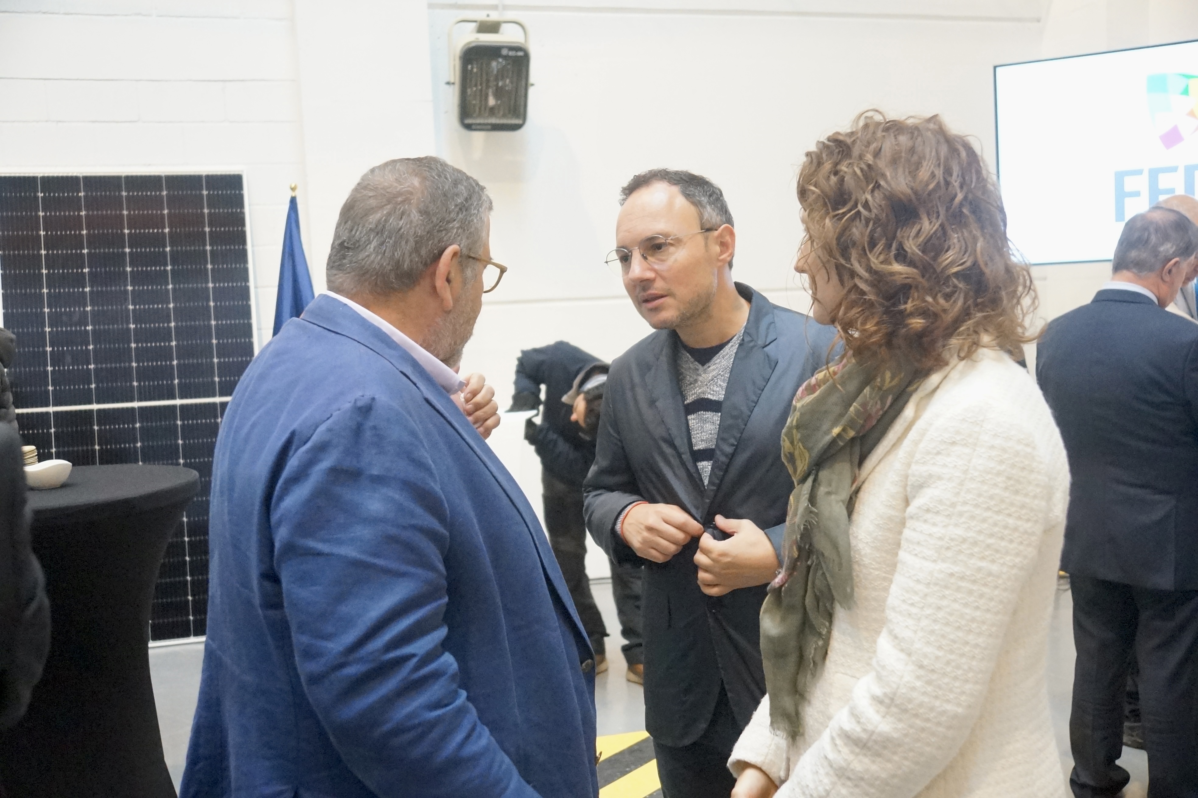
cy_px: 399
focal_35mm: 36
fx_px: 1198
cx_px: 599
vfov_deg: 36.9
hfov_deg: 53.1
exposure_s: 1/160
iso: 5000
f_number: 4
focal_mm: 24
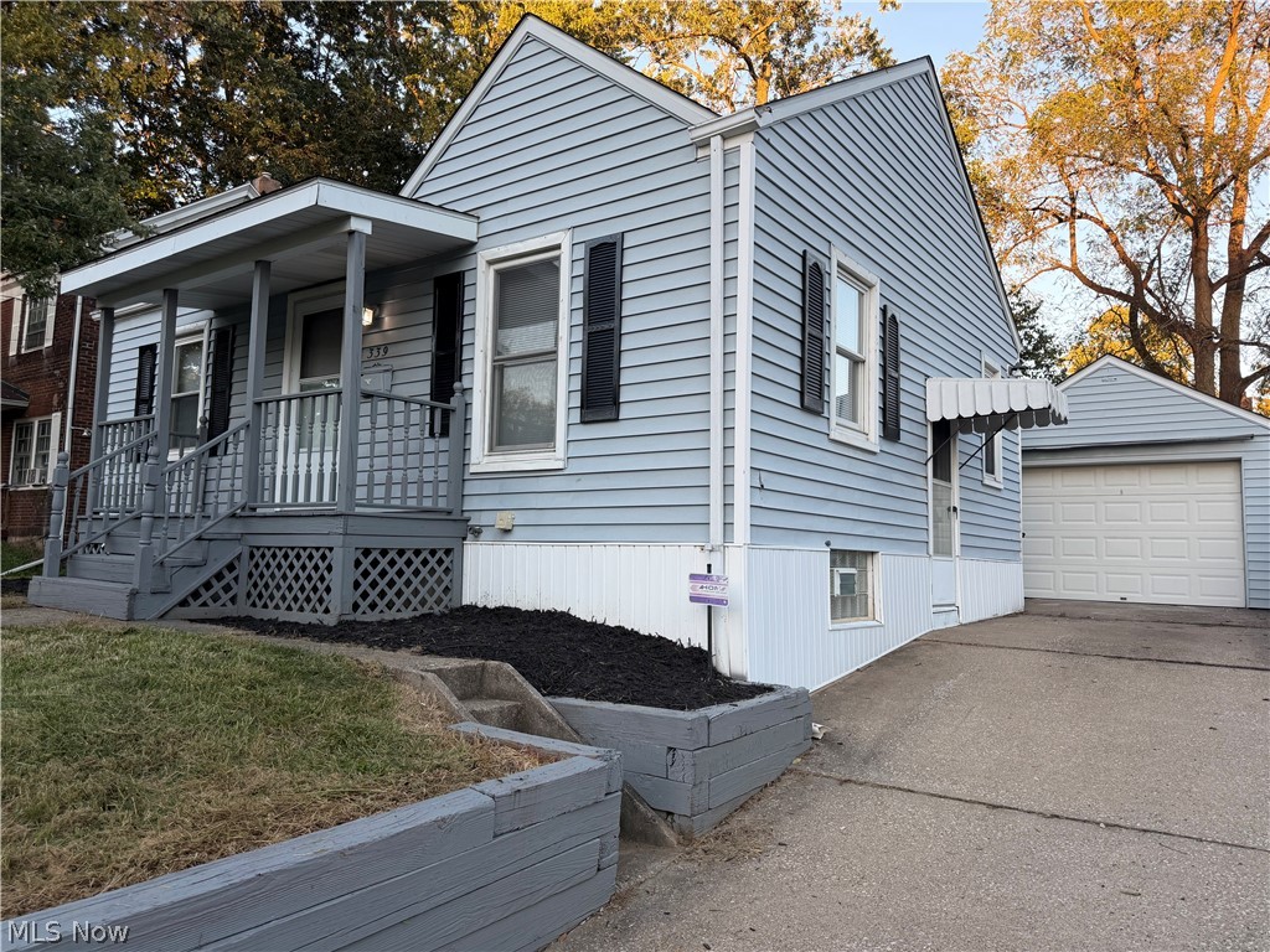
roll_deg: -0.6
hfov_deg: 71.6
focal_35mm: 24
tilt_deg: +4.6
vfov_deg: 56.8
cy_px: 476
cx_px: 635
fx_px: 881
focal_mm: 6.76
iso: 100
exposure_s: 1/383
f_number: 1.78
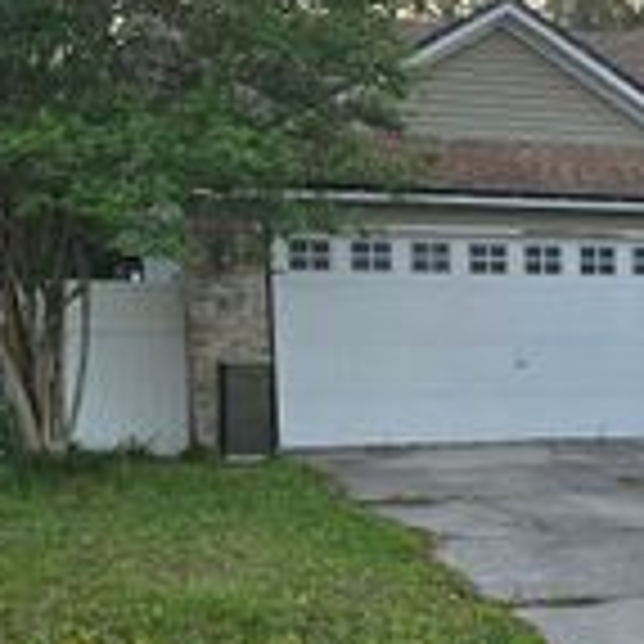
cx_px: 662
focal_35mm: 71
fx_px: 1494
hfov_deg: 23.2
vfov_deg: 24.1
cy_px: 471
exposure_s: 1/409
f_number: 1.7
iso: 12
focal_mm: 6.3
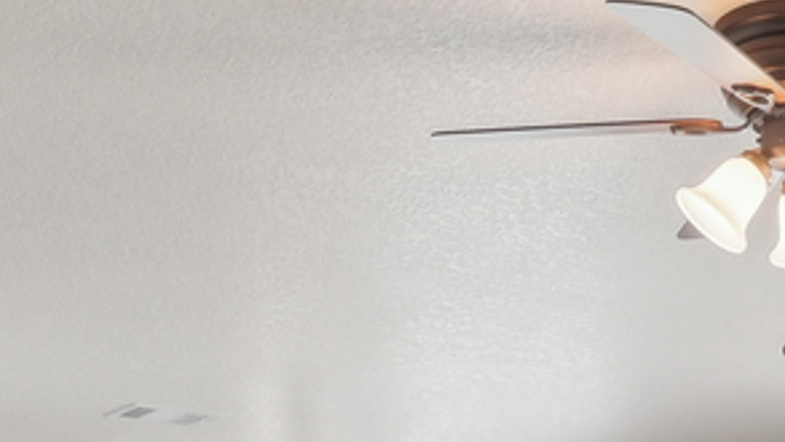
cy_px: 718
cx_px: 672
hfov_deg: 23.9
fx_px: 1811
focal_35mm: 87
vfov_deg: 13.0
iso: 800
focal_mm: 15
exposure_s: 1/20
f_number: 9
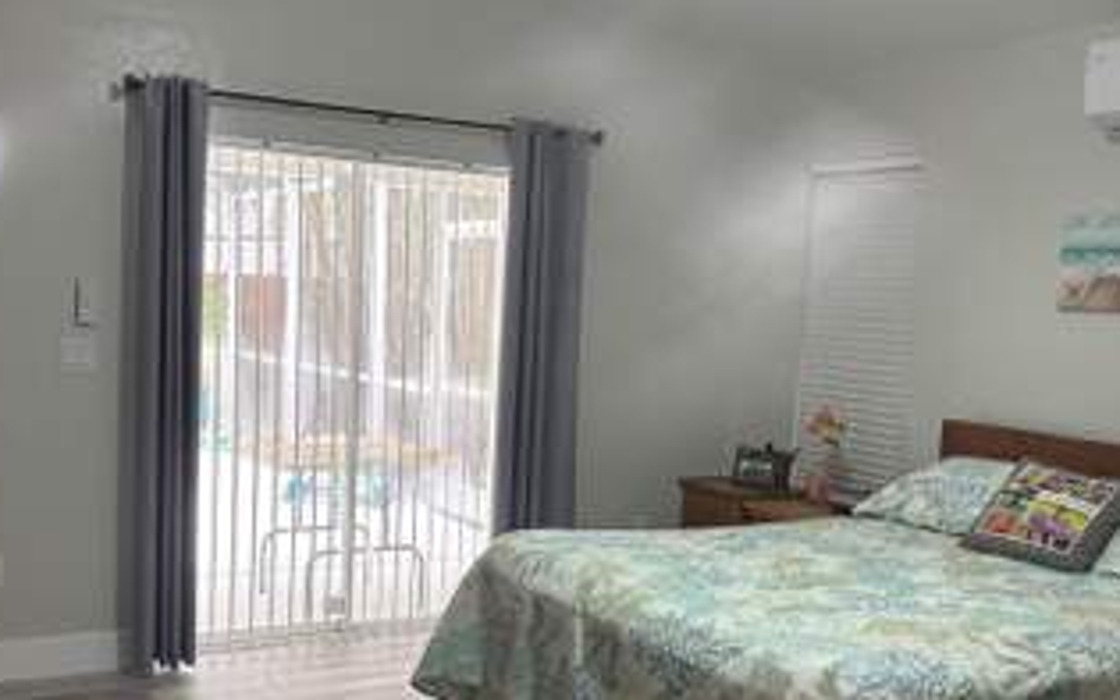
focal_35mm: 42
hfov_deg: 47.1
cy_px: 434
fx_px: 1282
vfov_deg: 30.4
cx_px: 516
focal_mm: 5.96
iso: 125
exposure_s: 1/83
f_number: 1.6
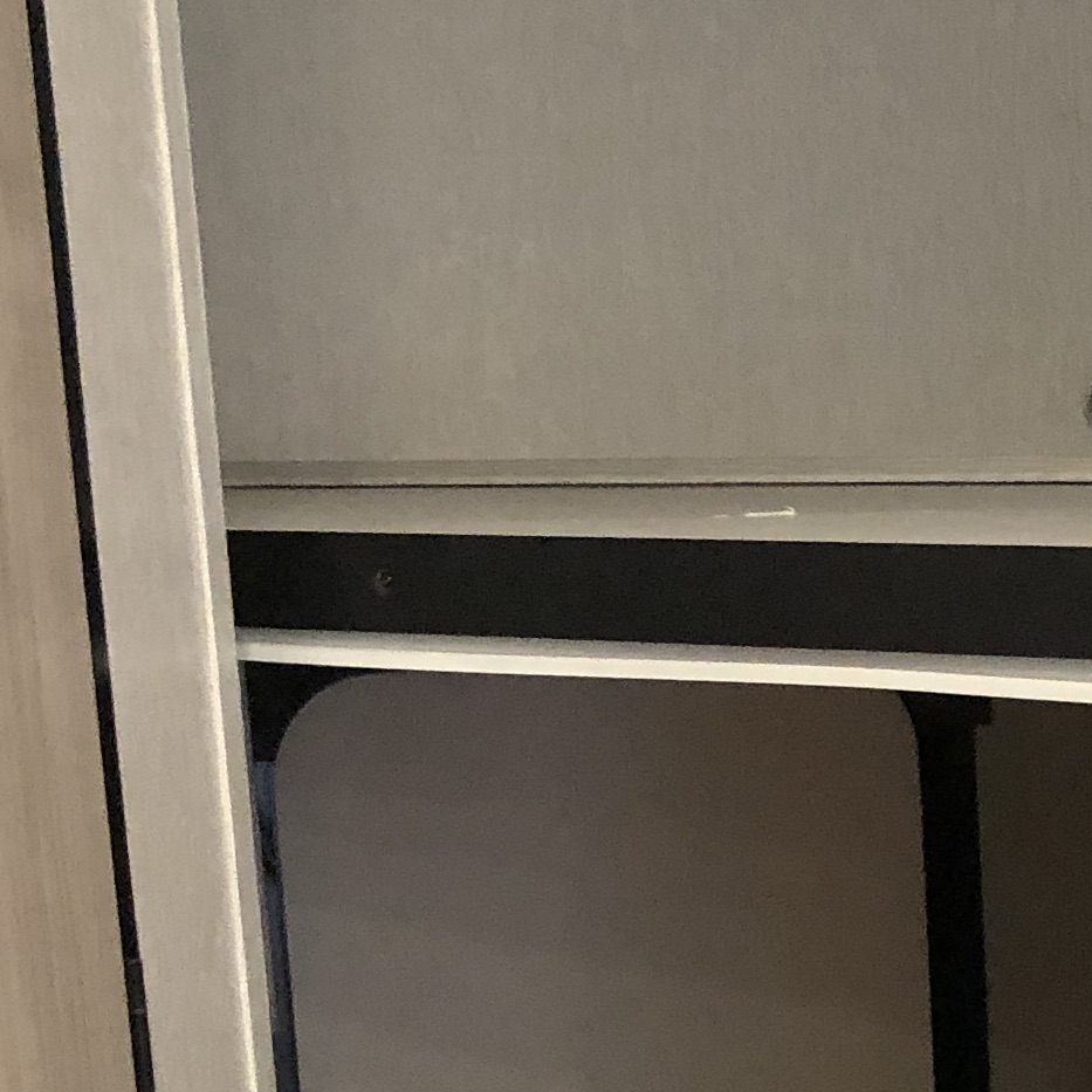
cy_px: 1297
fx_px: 3819
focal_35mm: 107
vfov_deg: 15.7
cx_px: 1386
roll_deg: +2.5
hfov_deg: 15.5
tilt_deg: -15.3
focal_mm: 3.99
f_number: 1.8
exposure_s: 1/15
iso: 100
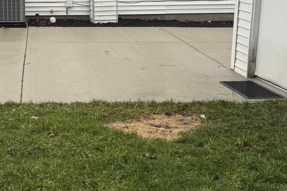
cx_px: 64
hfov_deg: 33.6
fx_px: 462
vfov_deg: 23.1
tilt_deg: -7.3
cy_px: 40
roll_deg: +0.0
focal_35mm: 58
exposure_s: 1/609
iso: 80
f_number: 1.78
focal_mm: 6.76
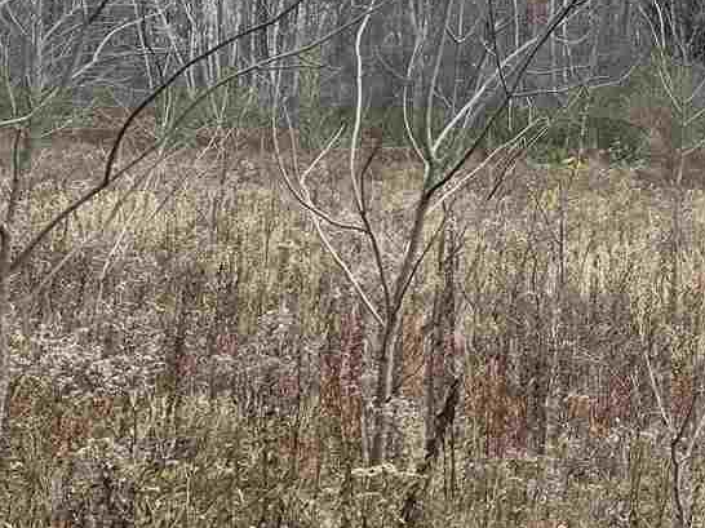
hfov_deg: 28.2
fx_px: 1242
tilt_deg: -4.2
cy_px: 210
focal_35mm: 61
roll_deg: -0.8
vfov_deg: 24.0
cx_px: 816
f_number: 1.6
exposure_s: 1/703
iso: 32
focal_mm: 4.2
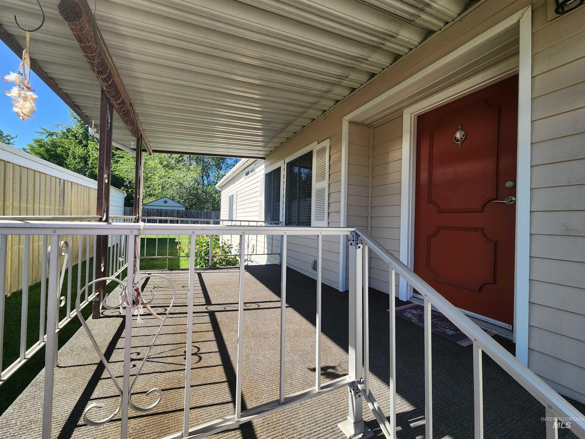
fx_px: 220
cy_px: 220
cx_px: 292
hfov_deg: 106.2
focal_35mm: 13
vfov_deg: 89.9
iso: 50
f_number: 2.2
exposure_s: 1/692
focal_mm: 2.2
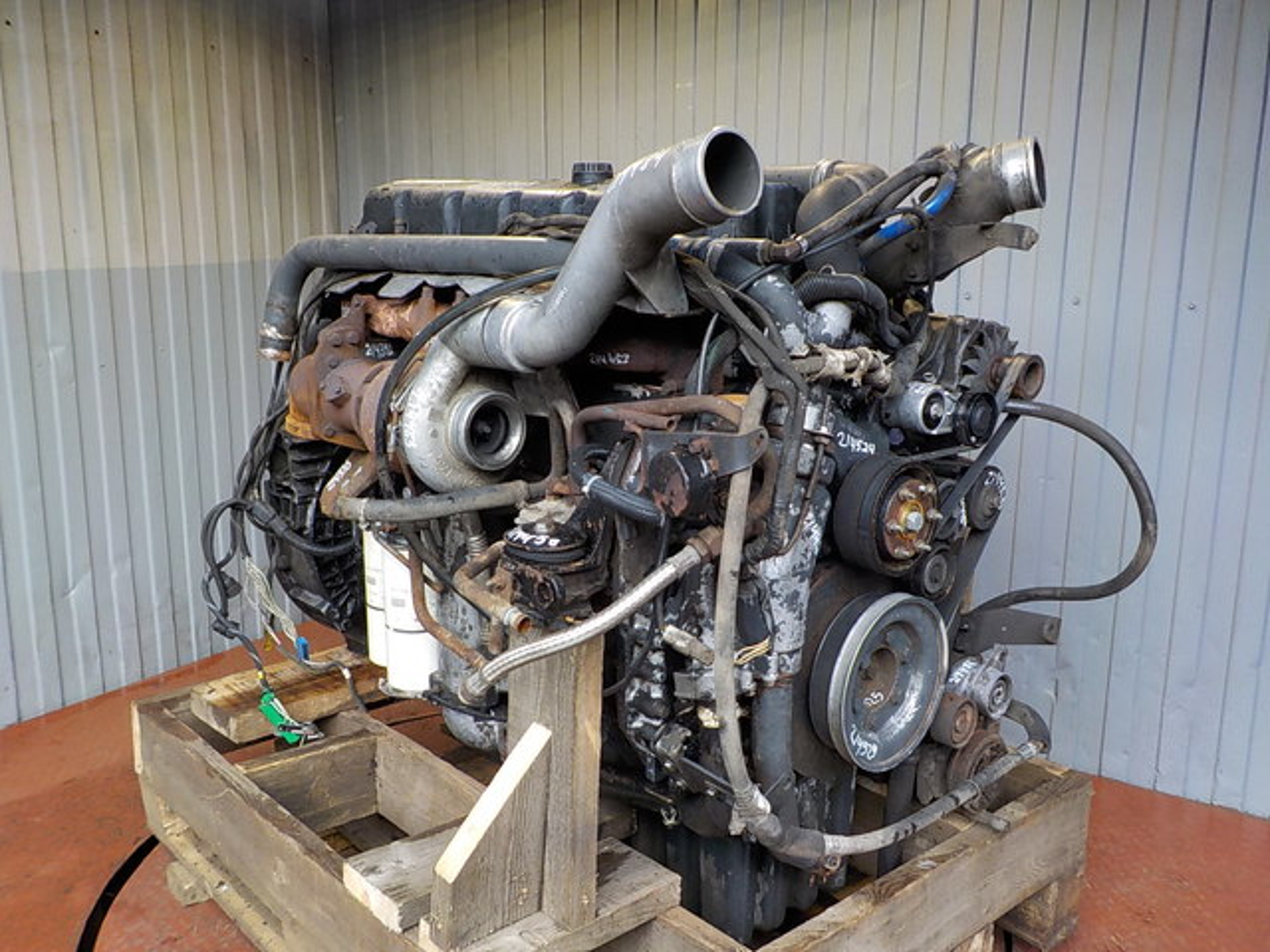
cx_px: 635
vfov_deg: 46.8
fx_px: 1101
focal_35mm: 30
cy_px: 476
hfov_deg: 60.0
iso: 140
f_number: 3.3
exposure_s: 1/30
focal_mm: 4.1
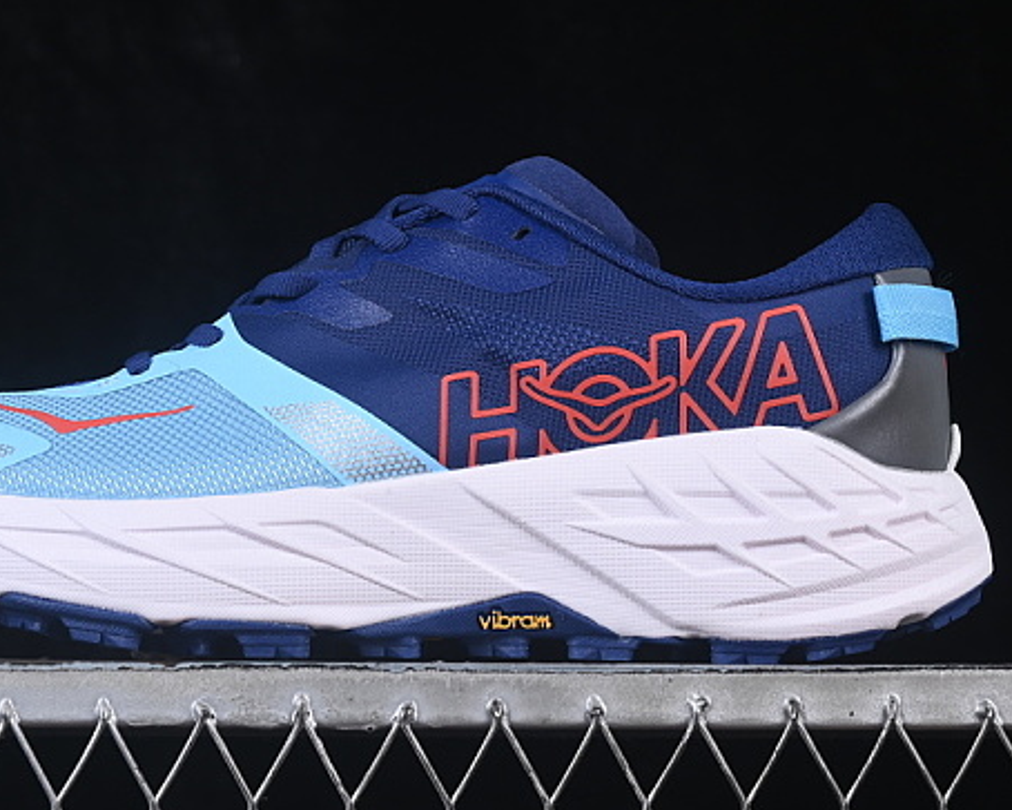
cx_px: 412
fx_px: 3713
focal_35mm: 124
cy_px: 289
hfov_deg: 15.5
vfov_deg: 12.4
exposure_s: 1/80
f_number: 8
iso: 160
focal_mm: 50
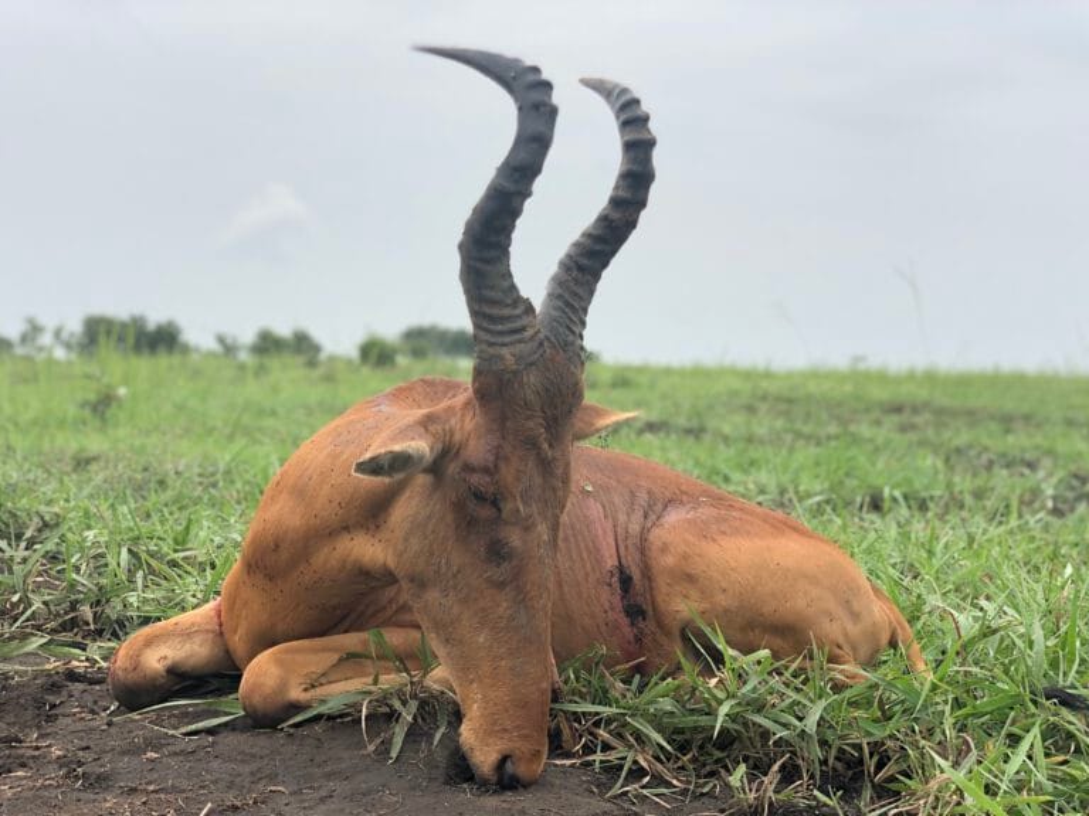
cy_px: 408
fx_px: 1636
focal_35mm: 52
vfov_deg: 28.0
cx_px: 544
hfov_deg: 36.8
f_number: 2.4
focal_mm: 6
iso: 16
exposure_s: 1/407
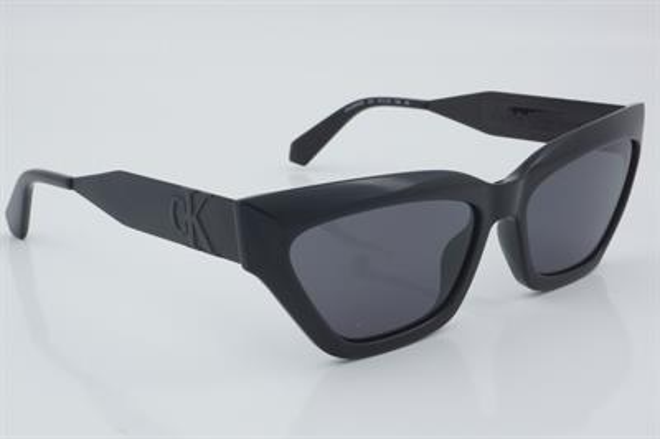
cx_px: 330
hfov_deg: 27.0
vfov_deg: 18.2
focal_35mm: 75
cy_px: 220
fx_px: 1374
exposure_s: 1/4
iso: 100
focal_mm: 50
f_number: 32
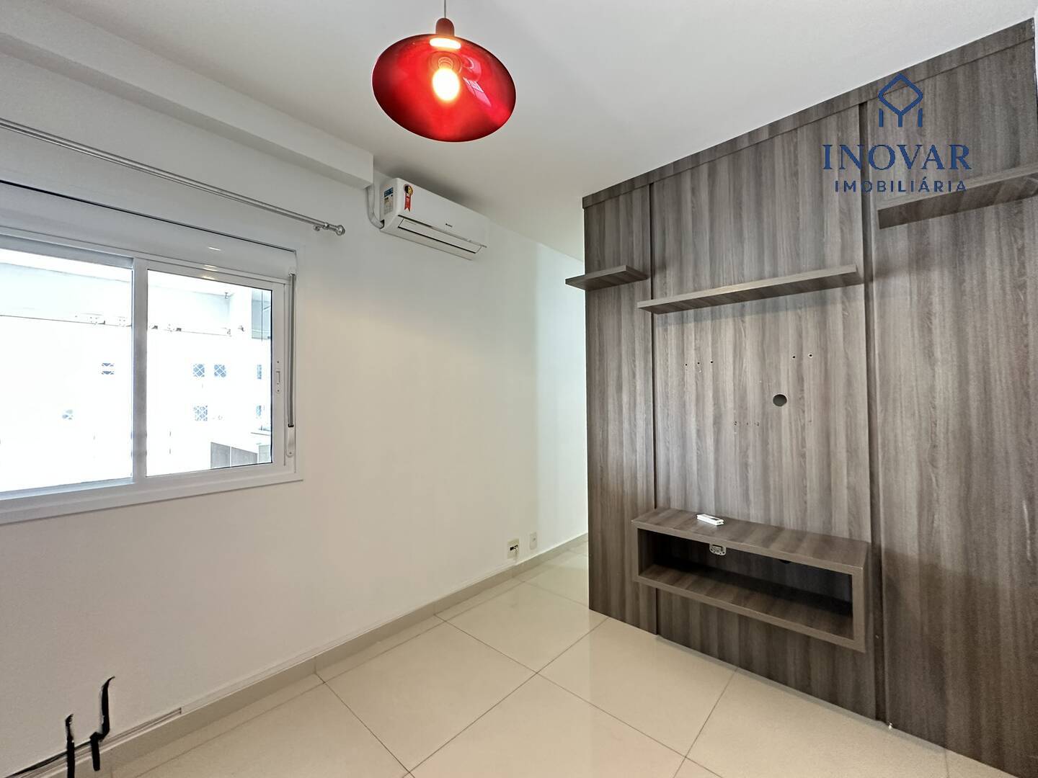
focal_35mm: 14
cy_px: 389
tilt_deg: +0.4
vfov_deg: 85.7
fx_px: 420
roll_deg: +0.4
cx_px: 519
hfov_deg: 102.1
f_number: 2.2
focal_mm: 2.22
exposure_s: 1/60
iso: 400
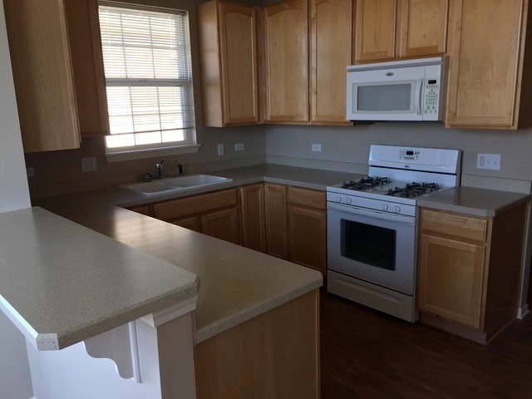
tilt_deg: -13.7
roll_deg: -0.2
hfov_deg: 61.7
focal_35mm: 29
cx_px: 266
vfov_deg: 48.2
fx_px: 446
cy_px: 200
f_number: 2.2
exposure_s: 1/60
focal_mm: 4.15
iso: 40
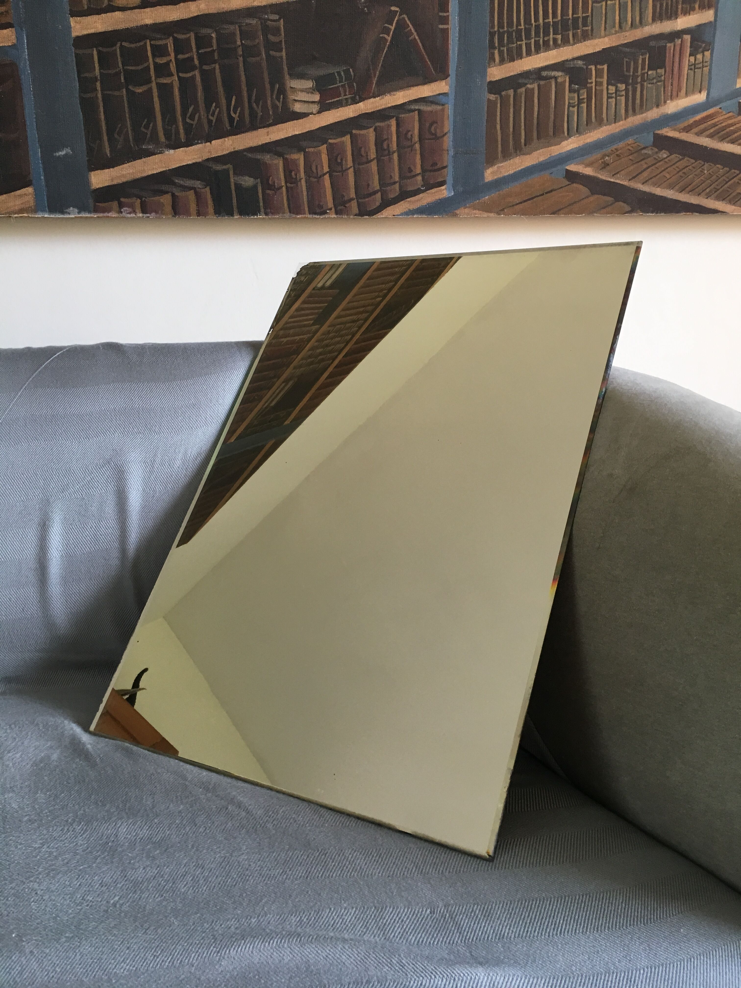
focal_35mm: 29
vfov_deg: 61.7
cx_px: 370
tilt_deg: -16.8
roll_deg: -0.5
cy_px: 494
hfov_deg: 48.2
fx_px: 828
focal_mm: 4.15
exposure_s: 1/33
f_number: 2.2
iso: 50
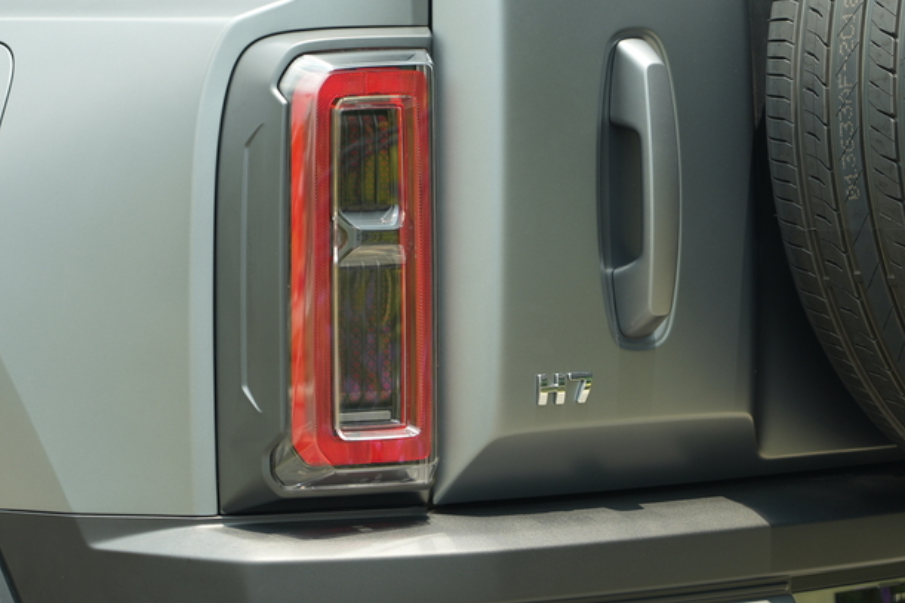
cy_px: 234
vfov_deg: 7.5
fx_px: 4574
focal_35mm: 182
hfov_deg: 11.3
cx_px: 511
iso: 100
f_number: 4
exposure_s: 1/125
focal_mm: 103
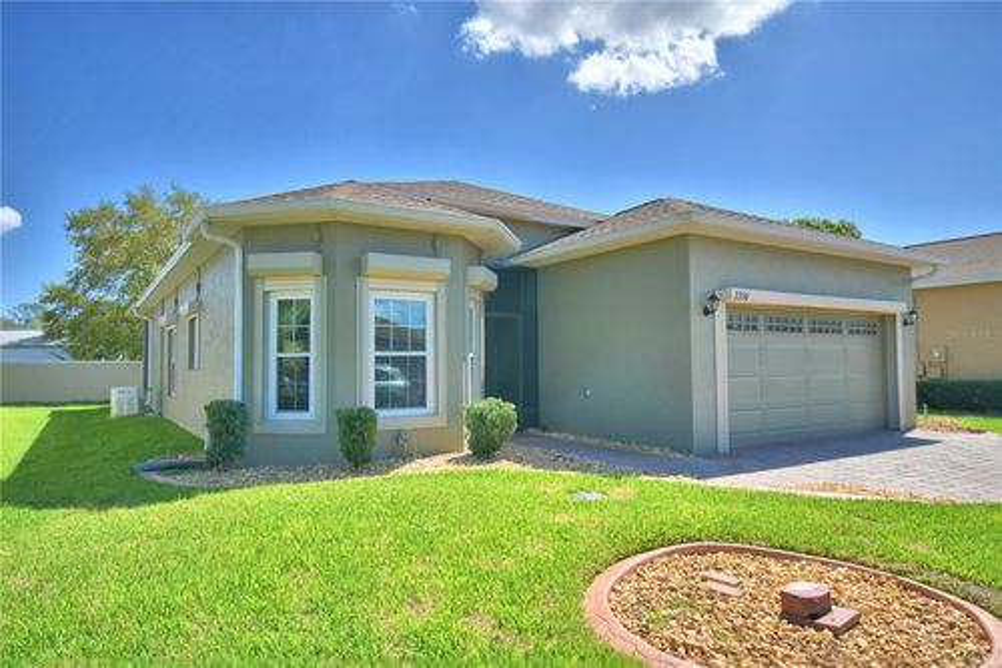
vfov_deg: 57.2
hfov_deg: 78.6
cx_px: 501
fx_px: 612
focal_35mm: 22
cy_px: 334
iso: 100
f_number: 5
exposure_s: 1/800
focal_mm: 15
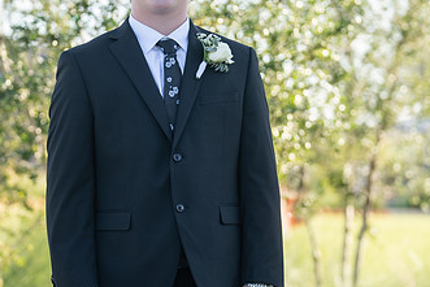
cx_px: 148
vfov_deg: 7.7
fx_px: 2139
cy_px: 108
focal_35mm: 179
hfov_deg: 11.5
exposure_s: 1/320
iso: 100
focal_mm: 102
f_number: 2.8
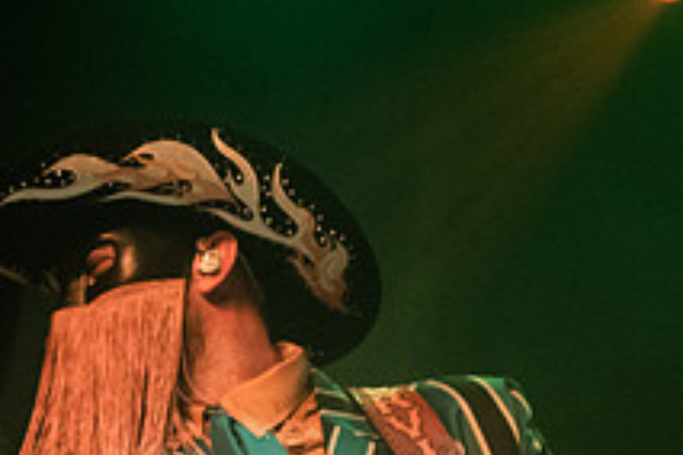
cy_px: 553
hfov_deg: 10.7
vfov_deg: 7.1
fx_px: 3623
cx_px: -3
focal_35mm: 191
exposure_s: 1/125
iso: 3200
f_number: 3.2
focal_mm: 70
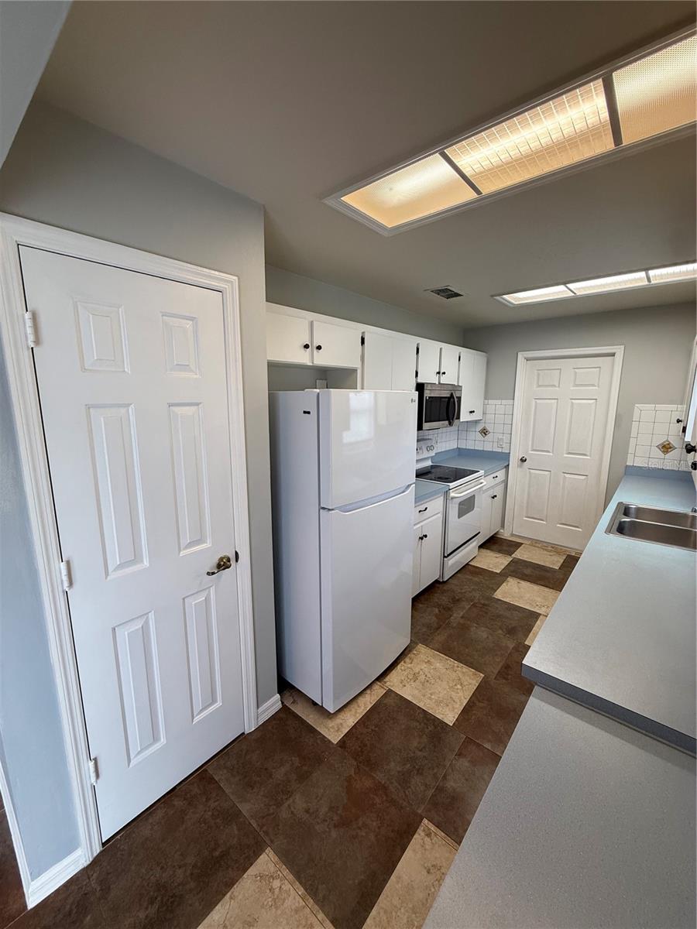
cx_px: 348
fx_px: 376
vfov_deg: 102.1
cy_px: 464
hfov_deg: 85.7
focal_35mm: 14
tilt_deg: -9.7
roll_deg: -1.5
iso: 160
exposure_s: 1/120
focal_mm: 2.22
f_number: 2.2
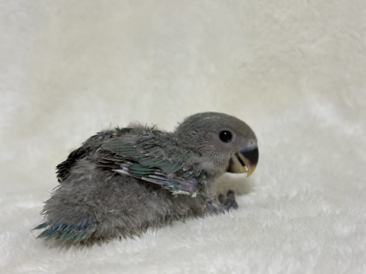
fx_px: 550
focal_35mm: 52
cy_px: 137
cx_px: 183
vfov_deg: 28.0
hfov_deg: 36.8
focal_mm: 5.96
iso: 125
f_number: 1.6
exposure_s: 1/33
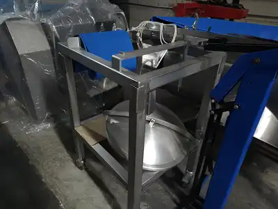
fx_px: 185
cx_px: 139
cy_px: 104
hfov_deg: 73.9
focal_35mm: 23
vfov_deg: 58.9
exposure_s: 1/30
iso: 2000
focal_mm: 5.4
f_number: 1.8
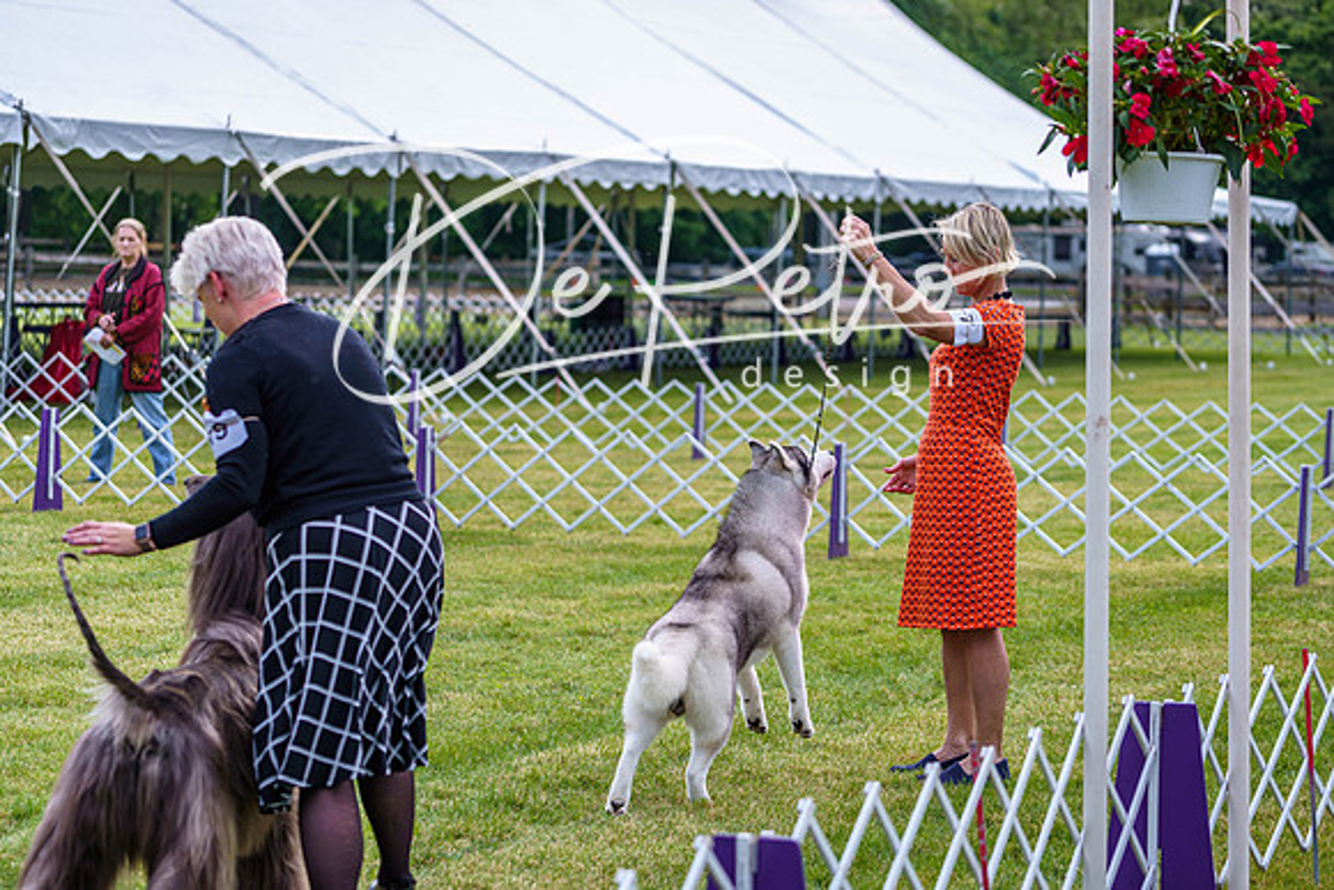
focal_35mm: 105
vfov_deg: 13.0
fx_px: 3892
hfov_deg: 19.5
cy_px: 445
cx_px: 667
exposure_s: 1/500
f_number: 4
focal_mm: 105
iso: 160
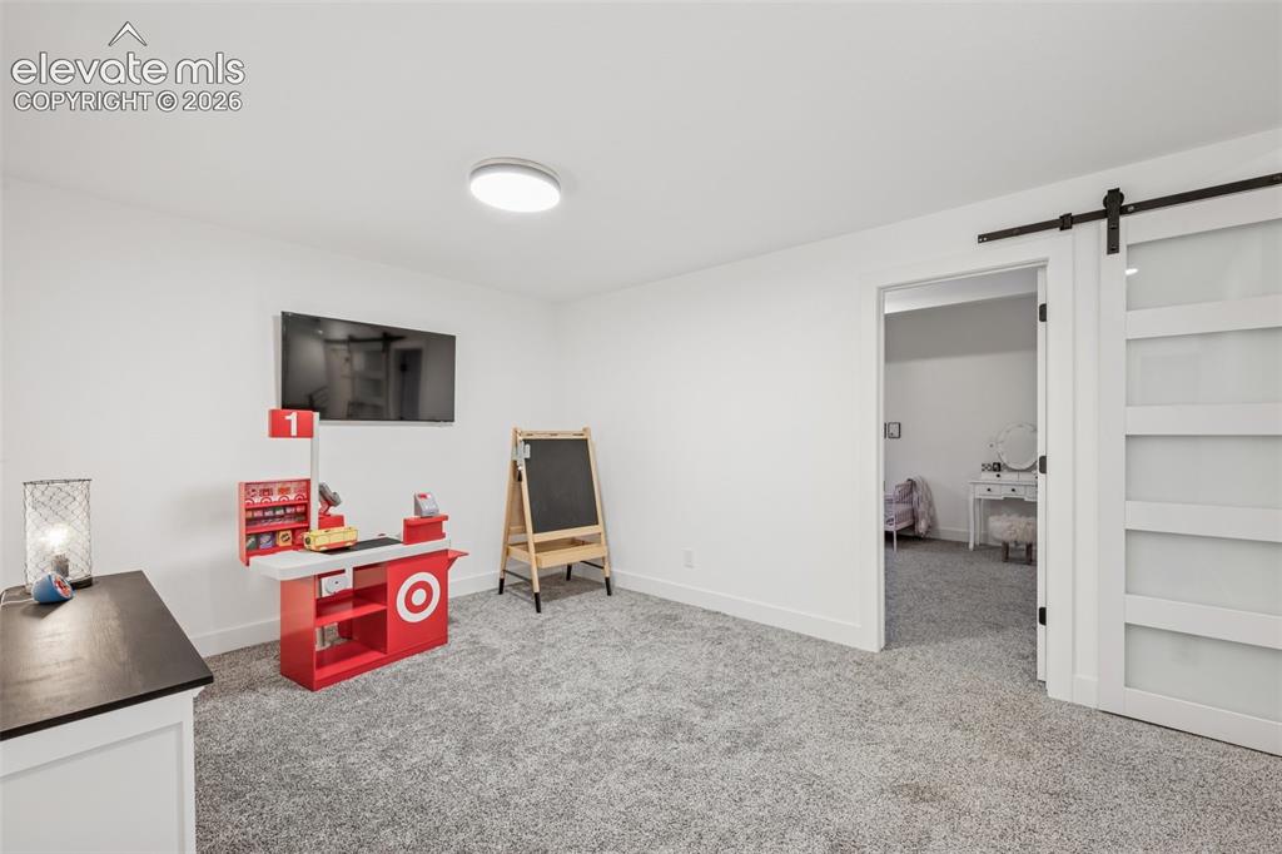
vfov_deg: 77.3
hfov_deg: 100.4
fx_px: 534
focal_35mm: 15
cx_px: 641
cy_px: 427
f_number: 11
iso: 100
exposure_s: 1.3
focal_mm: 15
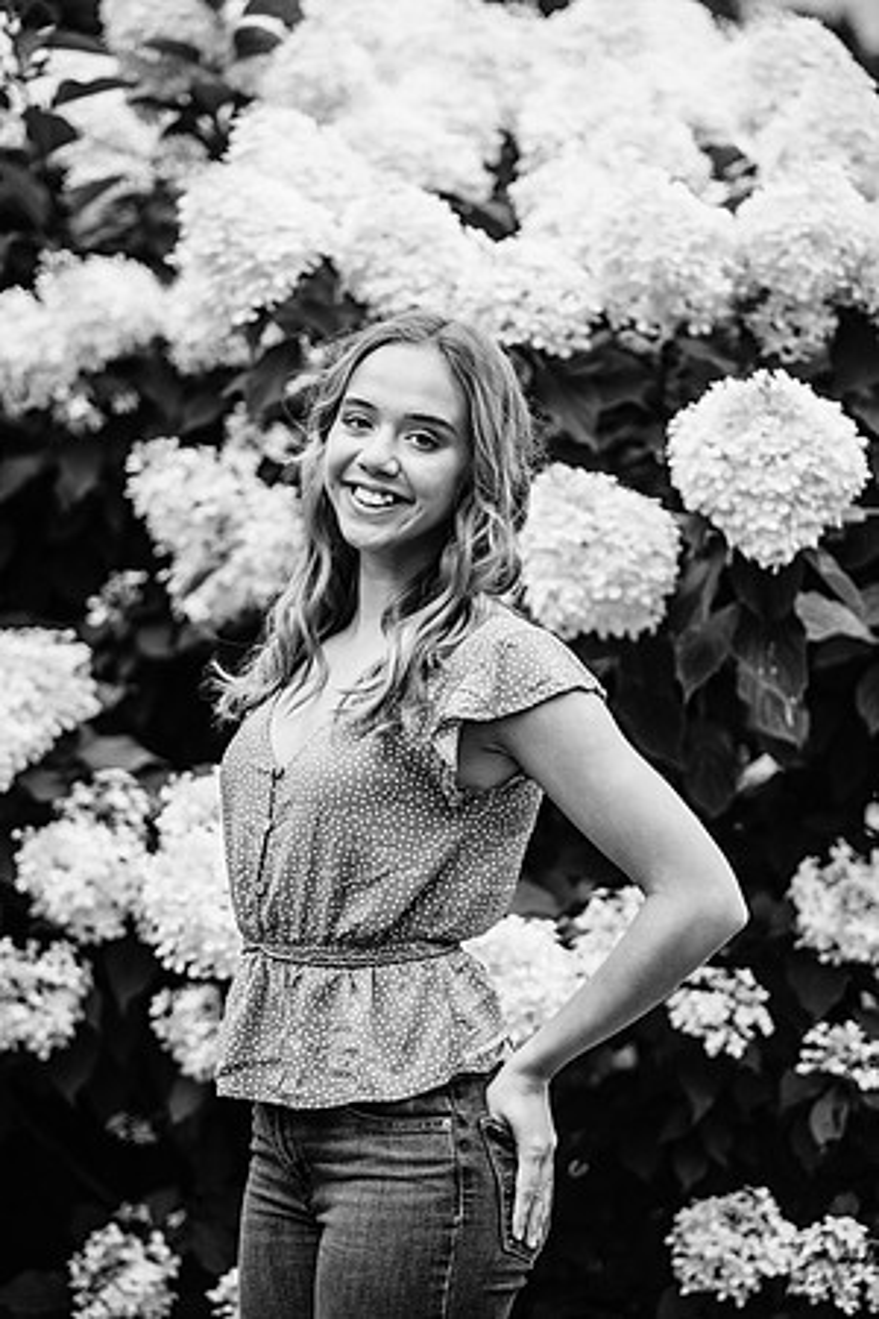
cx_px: 440
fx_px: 3735
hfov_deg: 13.4
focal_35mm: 102
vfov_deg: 20.0
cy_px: 660
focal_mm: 102
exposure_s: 1/500
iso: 320
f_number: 2.8
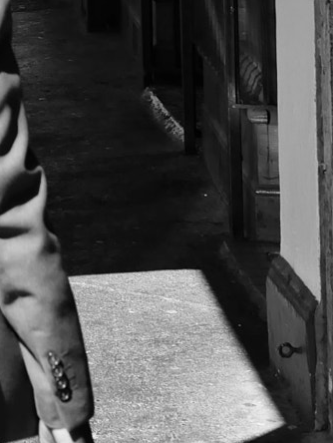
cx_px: -257
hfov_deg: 8.0
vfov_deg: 10.5
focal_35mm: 180
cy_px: -273
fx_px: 2304
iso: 200
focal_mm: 25
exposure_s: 1/800
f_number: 4.5
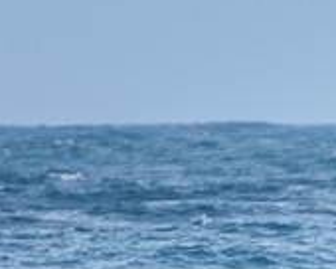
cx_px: 540
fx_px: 19600
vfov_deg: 0.8
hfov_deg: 1.0
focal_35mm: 1971
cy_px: 373
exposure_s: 1/1600
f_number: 5.6
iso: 720
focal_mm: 400
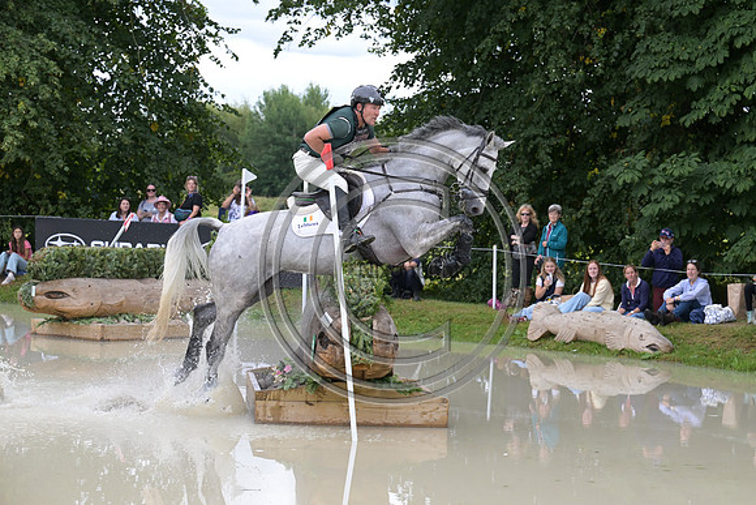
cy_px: 252
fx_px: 1953
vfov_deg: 14.7
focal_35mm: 93
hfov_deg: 21.9
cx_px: 378
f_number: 5.6
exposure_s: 1/1250
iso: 1250
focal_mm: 93
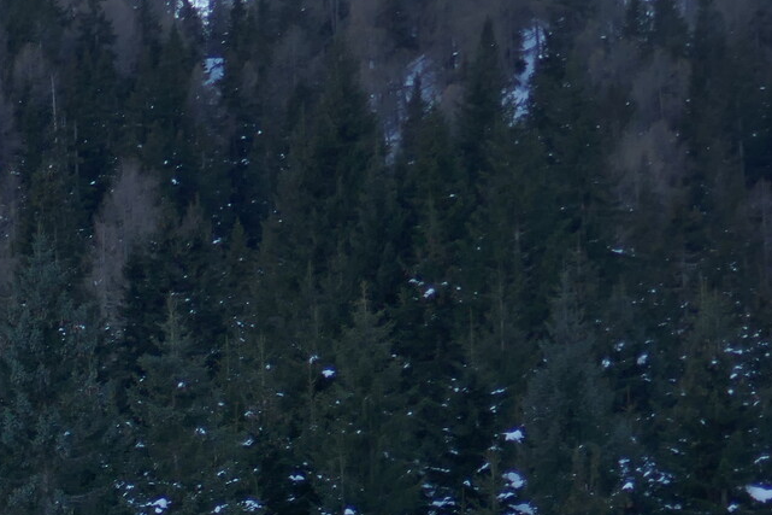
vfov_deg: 8.4
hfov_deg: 12.0
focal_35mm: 161
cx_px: -512
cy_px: 744
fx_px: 3451
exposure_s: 1/200
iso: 125
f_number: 3.9
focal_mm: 15.6
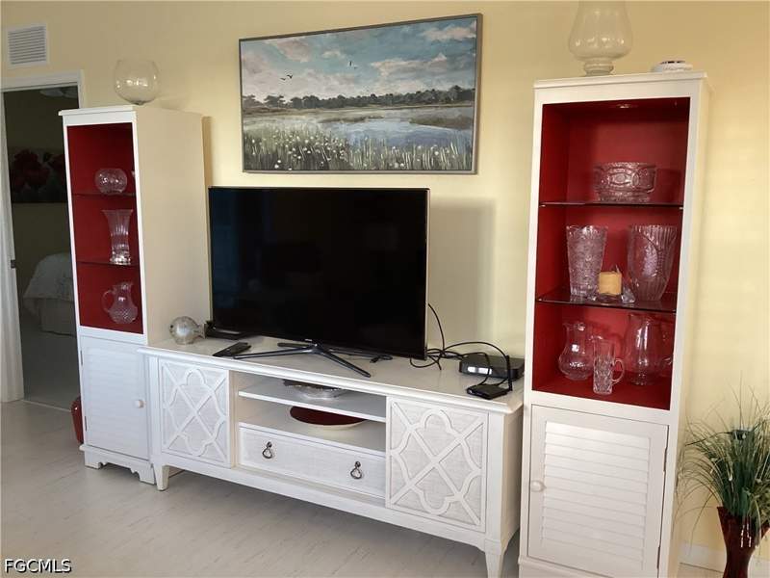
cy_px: 289
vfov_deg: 45.4
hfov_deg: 58.4
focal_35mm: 31
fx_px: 690
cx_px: 385
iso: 100
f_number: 2.4
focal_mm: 3.3
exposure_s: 1/60
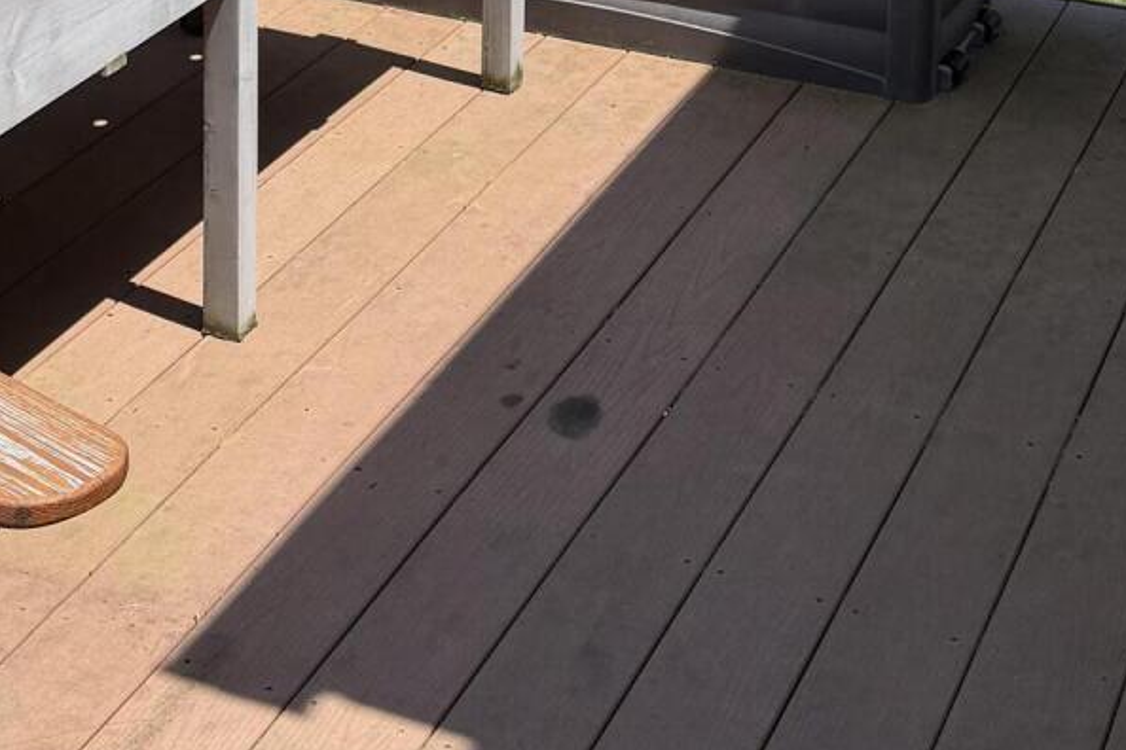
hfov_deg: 23.9
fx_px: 2627
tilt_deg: -15.0
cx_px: 237
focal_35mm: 84
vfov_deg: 15.2
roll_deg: -0.8
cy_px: -339
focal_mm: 6.76
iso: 80
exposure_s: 1/3584
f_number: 1.78
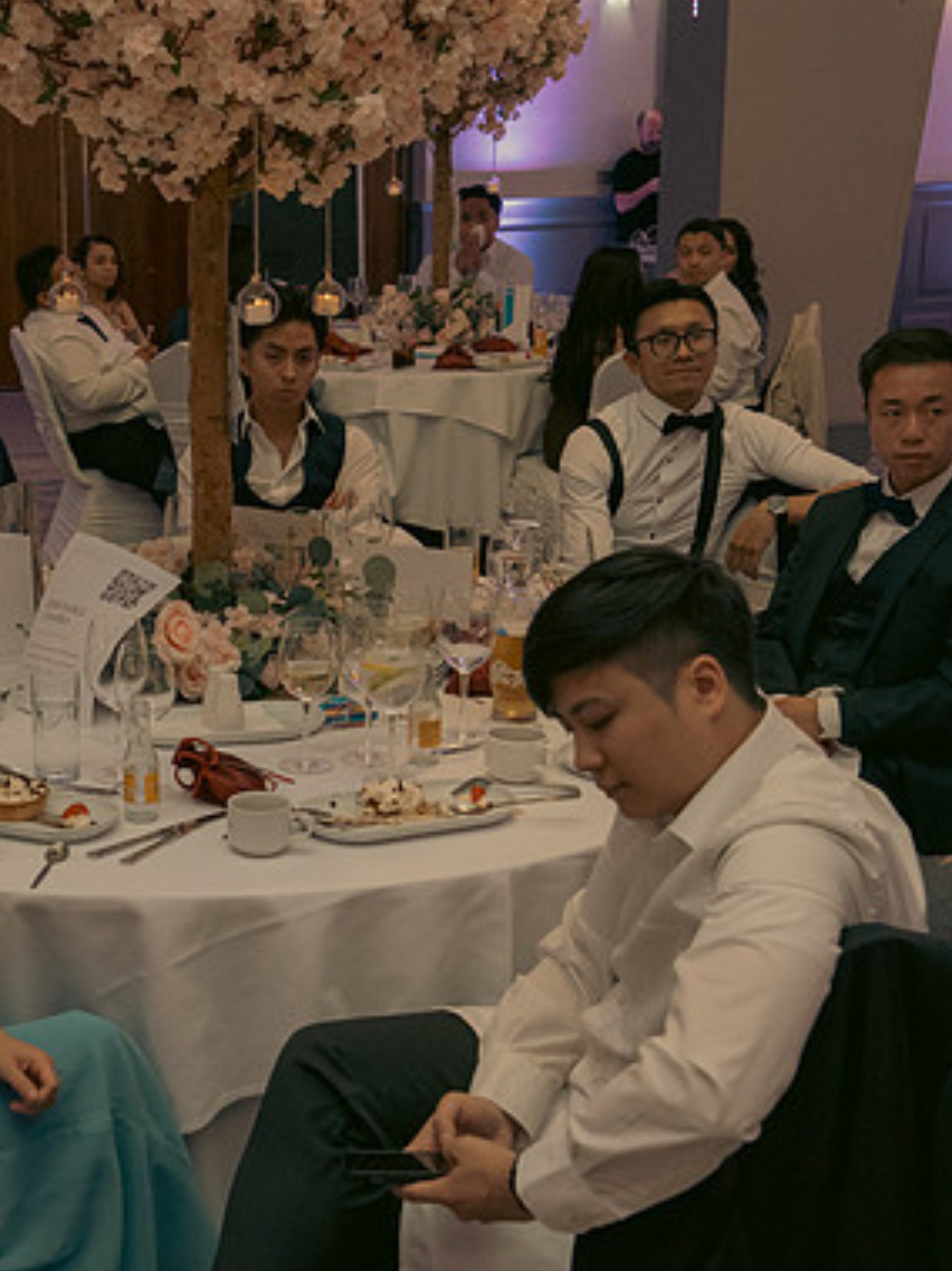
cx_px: 91
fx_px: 1945
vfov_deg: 36.2
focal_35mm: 53
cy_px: 636
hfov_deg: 26.6
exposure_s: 1/160
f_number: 3.5
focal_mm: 24
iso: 2500
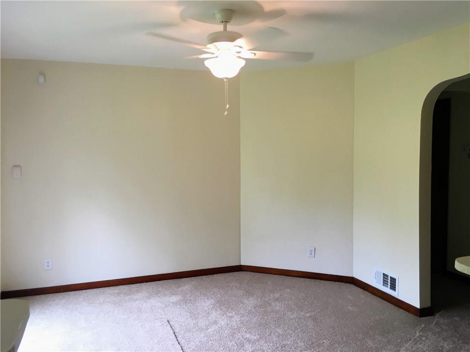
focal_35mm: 29
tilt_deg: -4.4
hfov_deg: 61.7
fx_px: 394
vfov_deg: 48.2
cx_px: 235
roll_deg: +1.1
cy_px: 176
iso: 25
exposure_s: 1/40
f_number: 2.2
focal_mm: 4.15
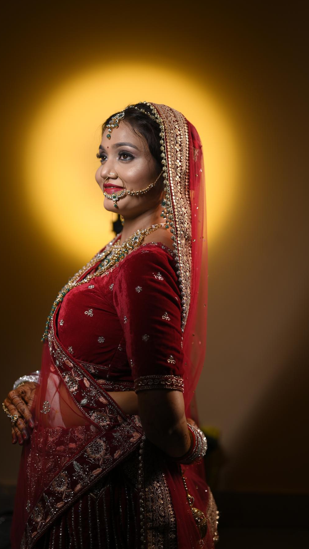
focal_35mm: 53
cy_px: 272
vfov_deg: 39.2
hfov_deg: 22.6
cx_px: 147
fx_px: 772
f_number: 1.8
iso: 250
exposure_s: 1/200
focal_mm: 50
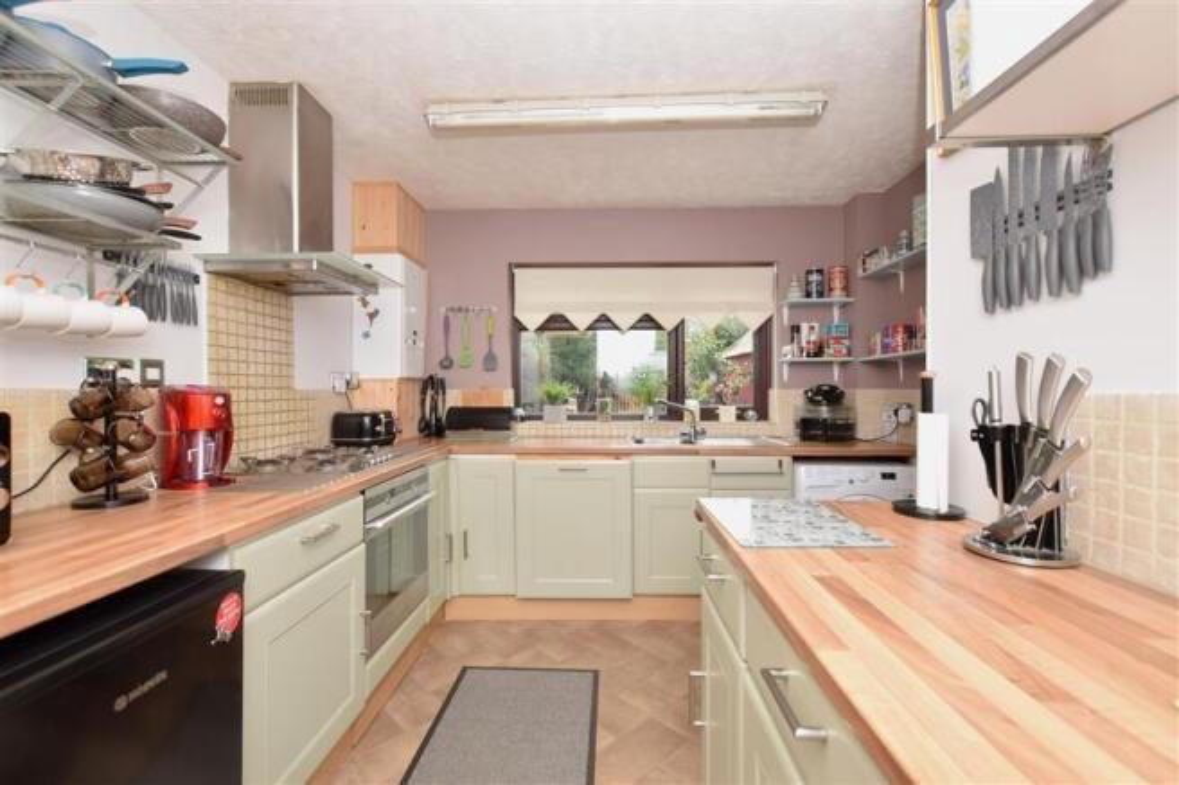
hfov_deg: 100.4
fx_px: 491
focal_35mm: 15
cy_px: 392
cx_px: 590
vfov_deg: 77.3
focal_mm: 10
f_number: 7.1
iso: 400
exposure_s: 1/60
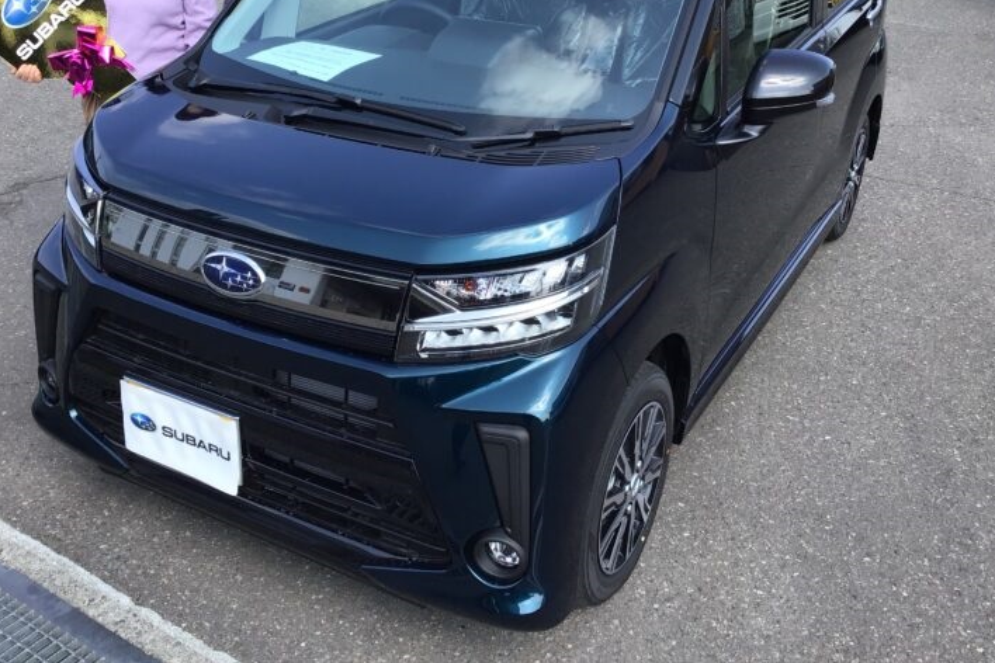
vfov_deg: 34.8
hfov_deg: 50.6
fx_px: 1050
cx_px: 445
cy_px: 228
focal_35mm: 38
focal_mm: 3.3
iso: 25
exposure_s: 1/381
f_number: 2.4
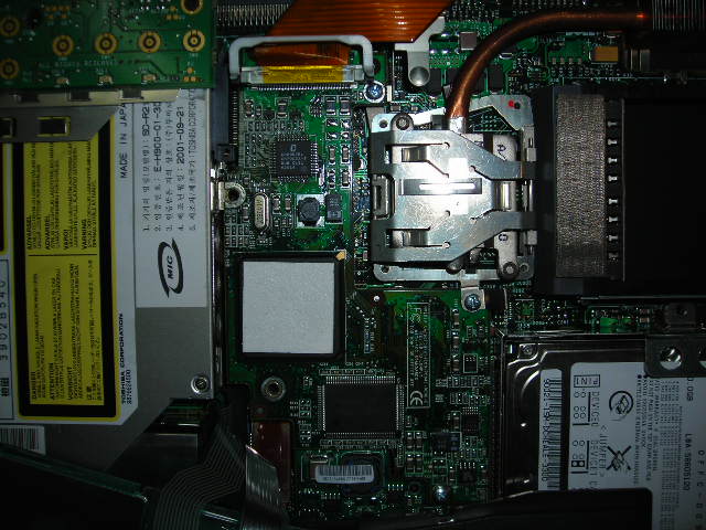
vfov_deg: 37.7
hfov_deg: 49.0
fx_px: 775
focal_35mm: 38
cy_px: 265
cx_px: 353
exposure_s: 1/60.1
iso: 50
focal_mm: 6.3
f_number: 6.4
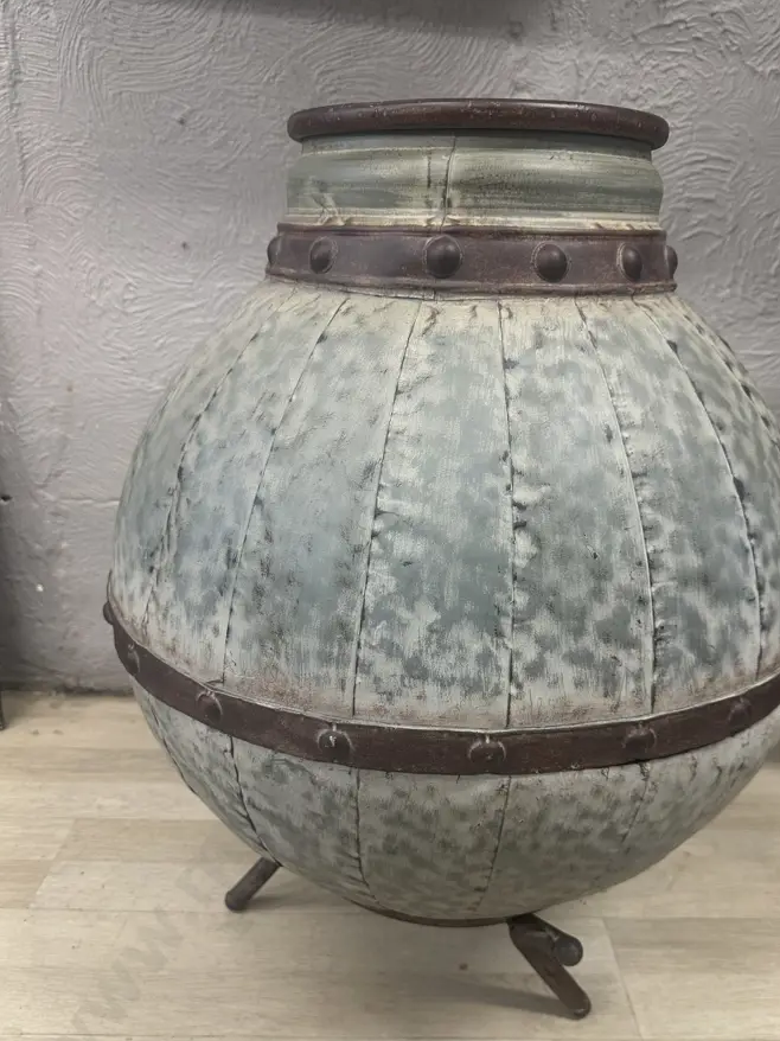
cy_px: 592
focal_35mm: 28
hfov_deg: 49.7
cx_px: 417
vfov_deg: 63.2
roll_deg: -2.2
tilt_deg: -20.5
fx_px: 842
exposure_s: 1/50
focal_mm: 6.86
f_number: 1.78
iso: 160
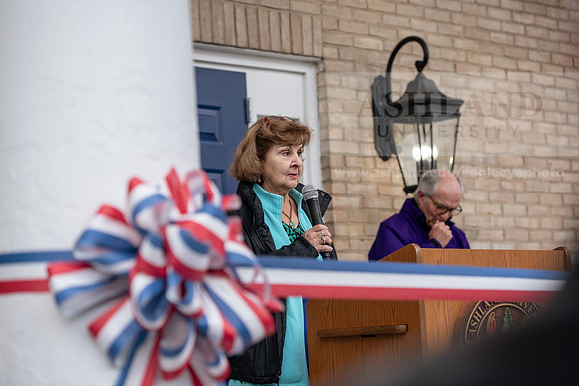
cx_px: 290
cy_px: 193
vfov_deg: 15.2
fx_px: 1448
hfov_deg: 22.6
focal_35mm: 90
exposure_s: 1/320
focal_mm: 90
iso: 160
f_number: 3.5
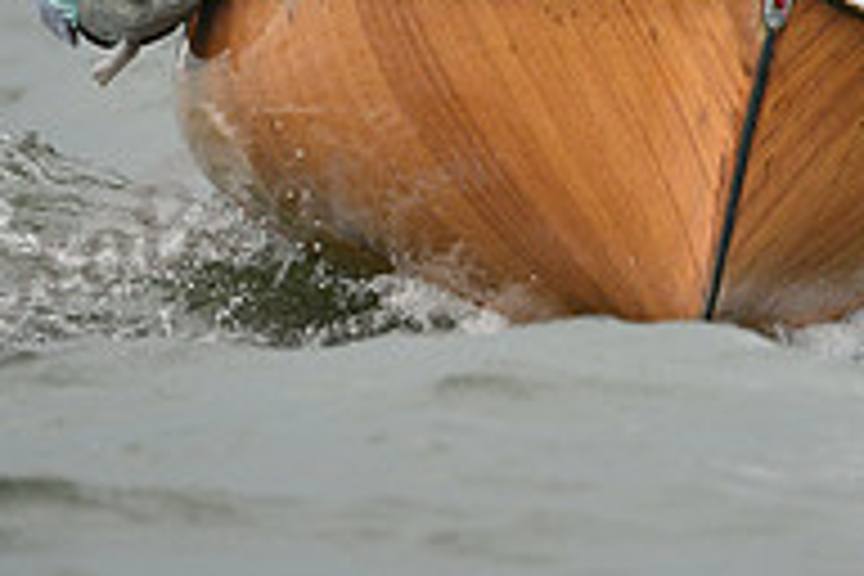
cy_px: -61
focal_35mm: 1057
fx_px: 25366
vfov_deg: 1.3
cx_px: 720
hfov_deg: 2.0
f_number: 4.5
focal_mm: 350
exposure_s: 1/800
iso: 400
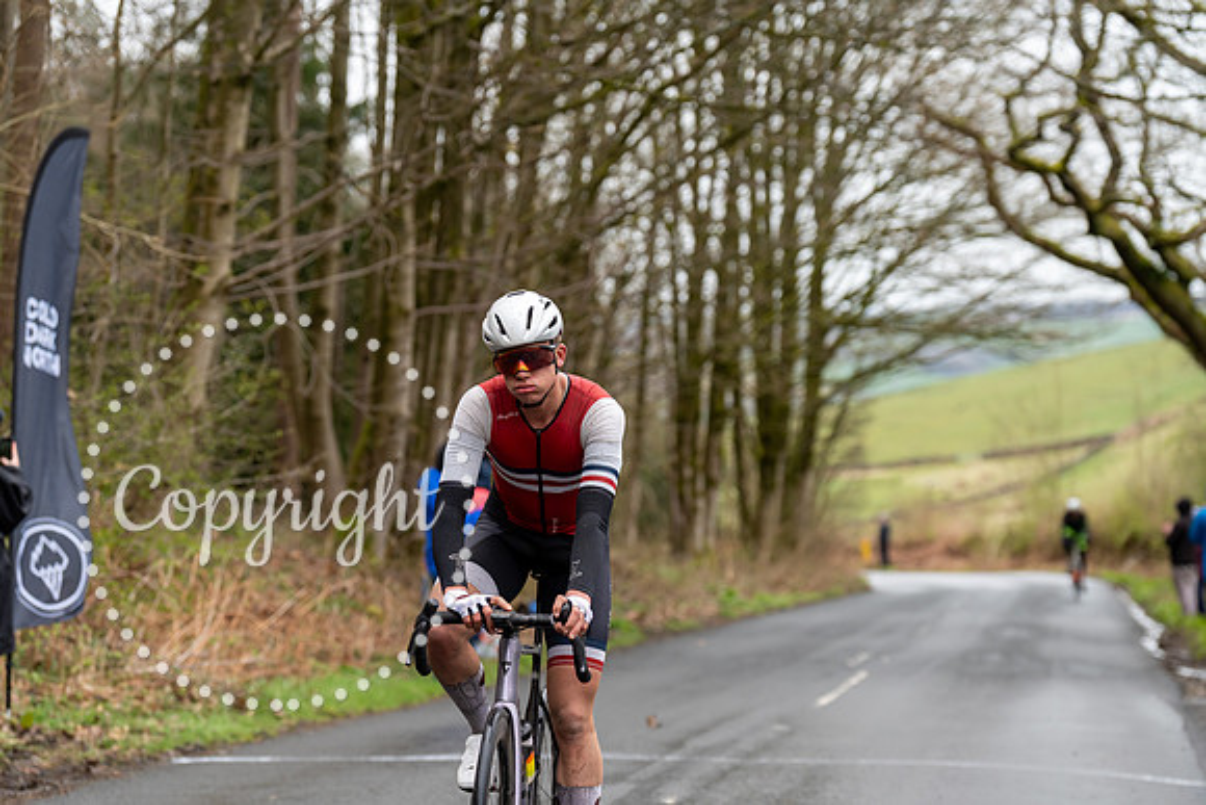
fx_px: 3418
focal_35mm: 102
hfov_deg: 20.0
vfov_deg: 13.4
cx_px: 603
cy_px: 402
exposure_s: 1/1000
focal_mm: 102
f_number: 3.5
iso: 640
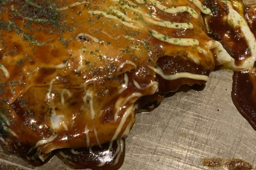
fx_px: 448
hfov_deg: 31.5
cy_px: -1
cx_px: 78
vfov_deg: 20.8
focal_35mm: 63
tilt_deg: -55.5
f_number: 1.8
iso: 125
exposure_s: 1/60
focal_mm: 3
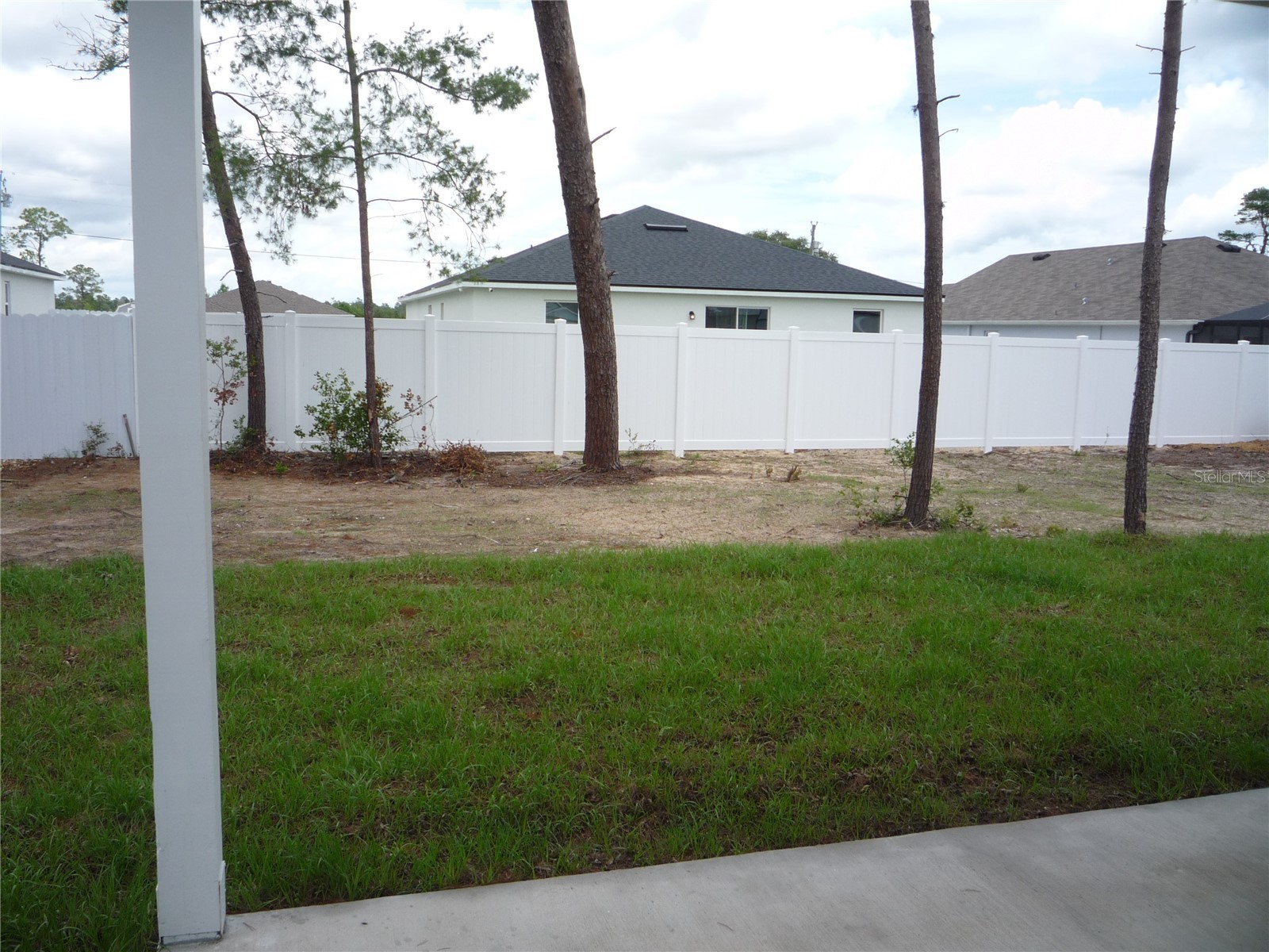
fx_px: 1100
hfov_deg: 60.0
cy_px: 476
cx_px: 634
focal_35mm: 30
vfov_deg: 46.8
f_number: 4.5
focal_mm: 5.2
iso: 100
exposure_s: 1/400
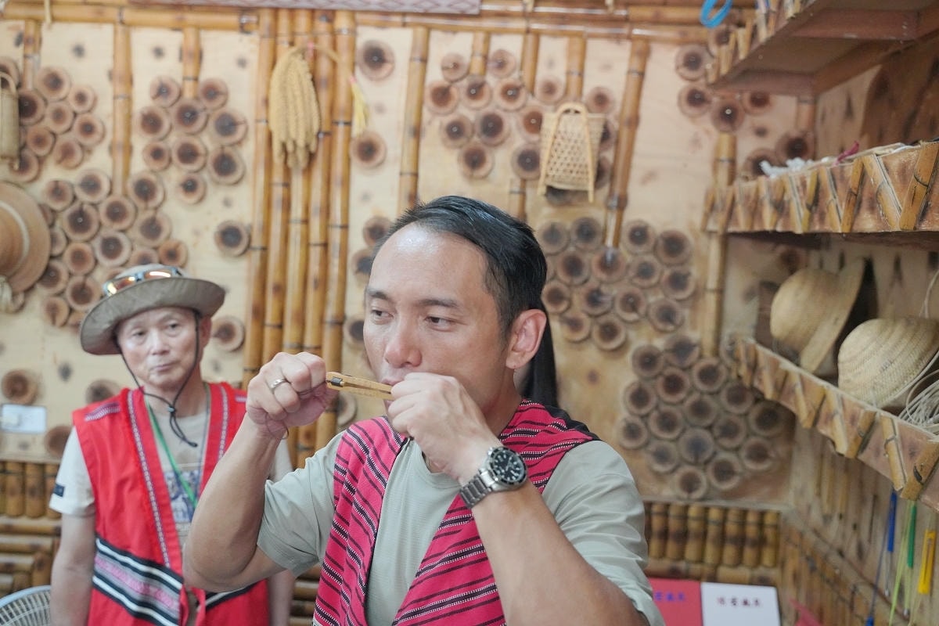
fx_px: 1069
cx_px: 470
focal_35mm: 41
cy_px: 313
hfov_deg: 47.4
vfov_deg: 32.6
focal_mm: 41
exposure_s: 1/160
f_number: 4
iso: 6400
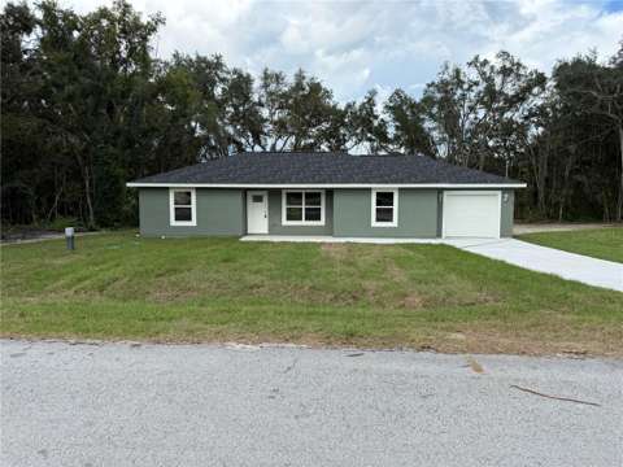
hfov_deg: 71.6
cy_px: 234
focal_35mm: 24
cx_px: 312
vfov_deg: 56.8
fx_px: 432
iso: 80
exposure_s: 1/2611
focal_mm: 6.76
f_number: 1.78
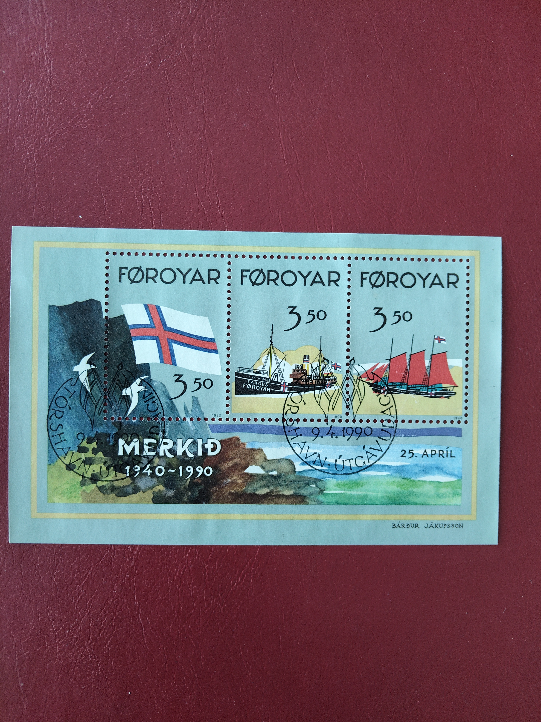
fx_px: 521
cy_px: 361
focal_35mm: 25
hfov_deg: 54.9
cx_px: 270
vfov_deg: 69.4
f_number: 1.8
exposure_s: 1/33.3
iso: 282
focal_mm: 4.15
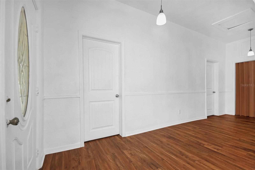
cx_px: 128
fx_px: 106
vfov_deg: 77.3
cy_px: 85
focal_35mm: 15
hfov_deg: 100.4
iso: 640
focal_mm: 10
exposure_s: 1/60
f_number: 9
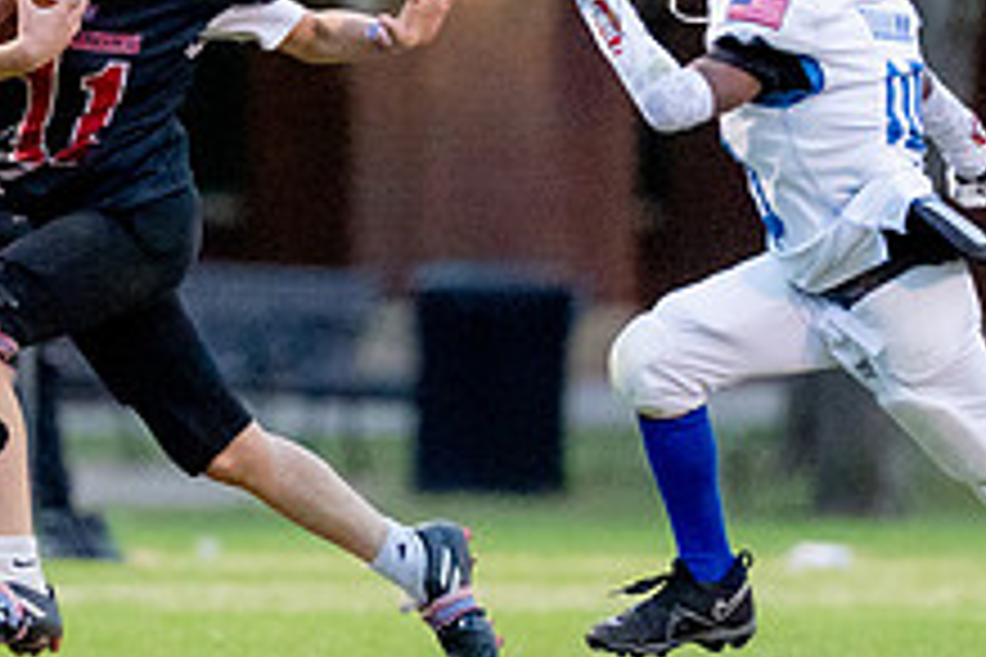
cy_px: 4
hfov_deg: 2.2
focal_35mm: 949
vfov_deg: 1.4
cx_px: 99
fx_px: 25990
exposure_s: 1/1250
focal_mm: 200
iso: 4000
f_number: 2.8
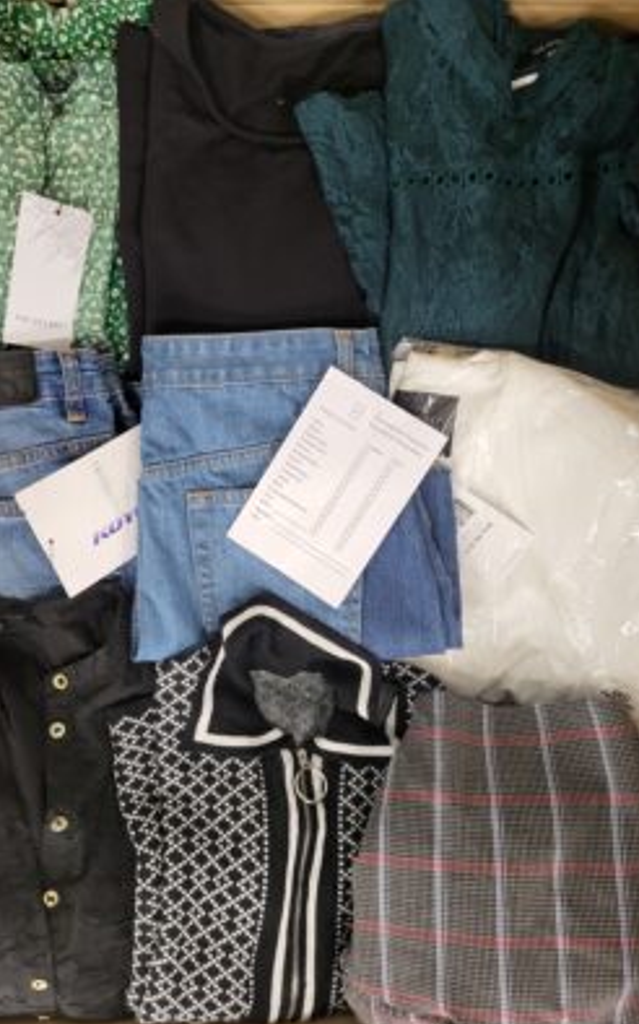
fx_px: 781
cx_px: 281
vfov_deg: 66.5
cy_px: 517
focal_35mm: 28
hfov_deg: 44.4
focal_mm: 5.4
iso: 400
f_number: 1.8
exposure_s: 1/50
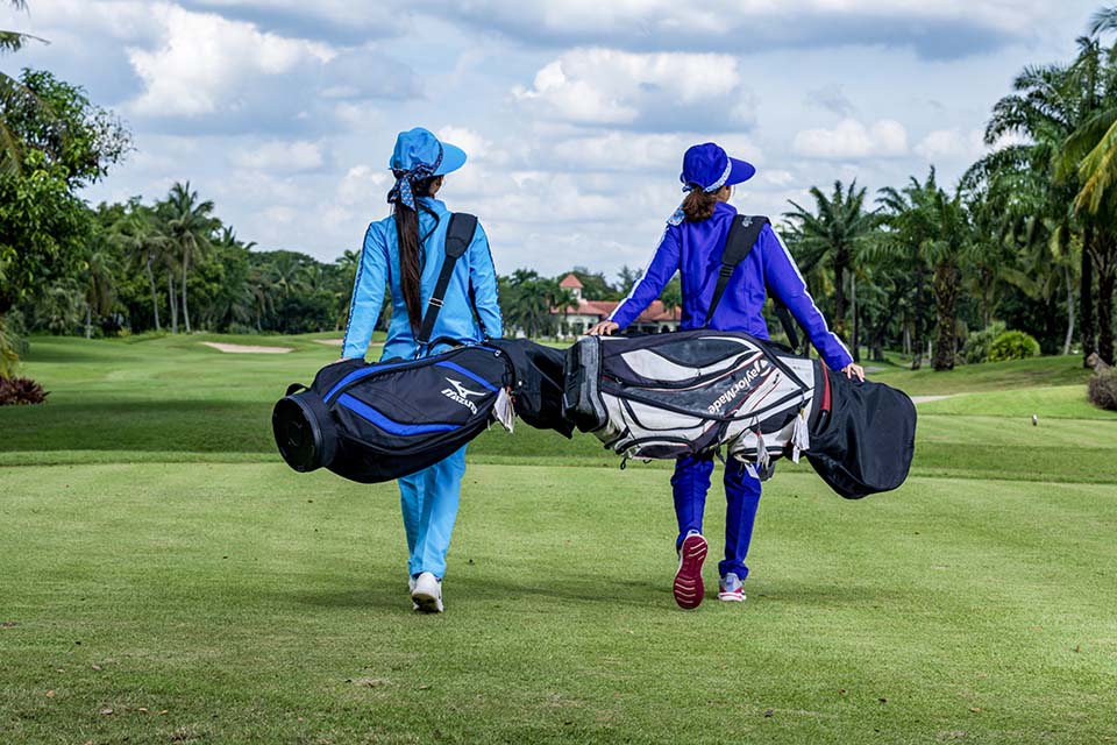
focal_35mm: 70
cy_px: 372
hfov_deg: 28.8
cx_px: 558
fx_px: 2172
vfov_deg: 19.5
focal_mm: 70
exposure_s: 1/200
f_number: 9
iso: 50
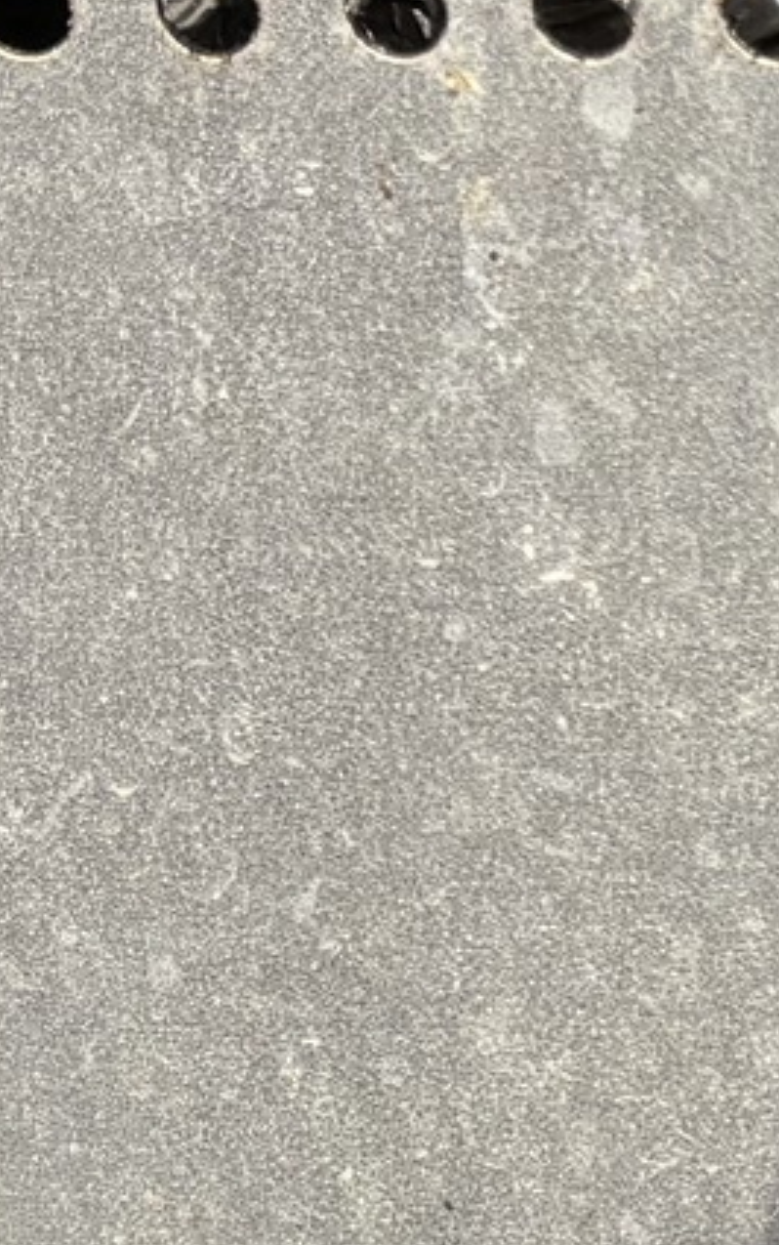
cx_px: 2267
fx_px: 6278
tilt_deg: -31.5
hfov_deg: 6.5
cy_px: 1315
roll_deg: -0.8
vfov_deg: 11.2
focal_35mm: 185
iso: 50
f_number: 1.6
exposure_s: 1/1220
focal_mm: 5.96
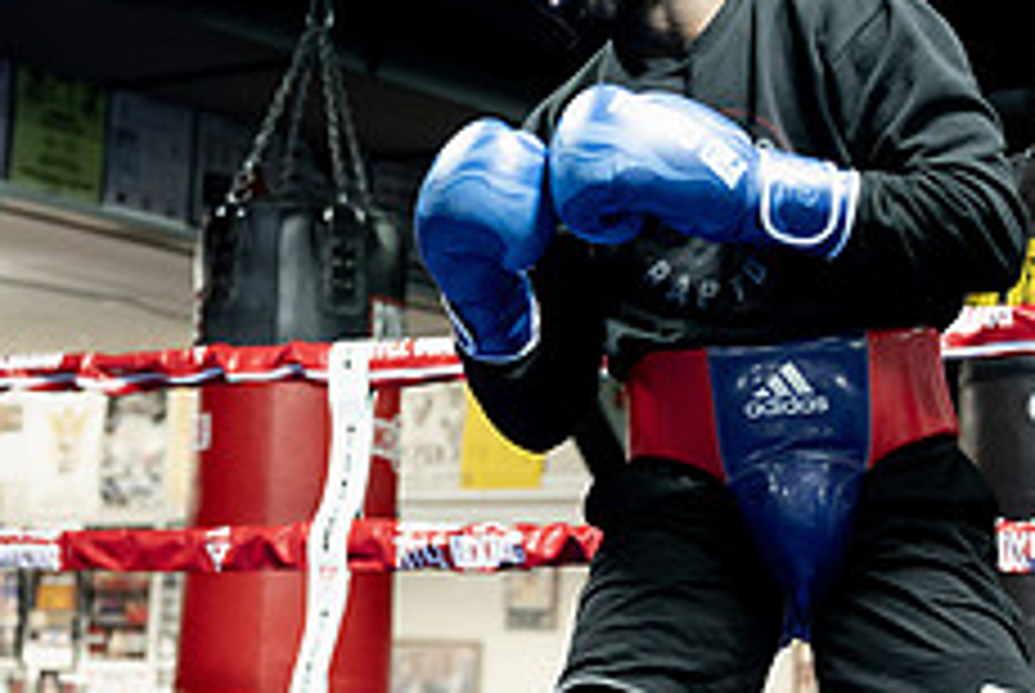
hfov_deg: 15.9
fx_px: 3627
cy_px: 191
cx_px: -40
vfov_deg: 10.9
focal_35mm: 126
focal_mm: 50
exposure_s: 1/320
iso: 2000
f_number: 2.5
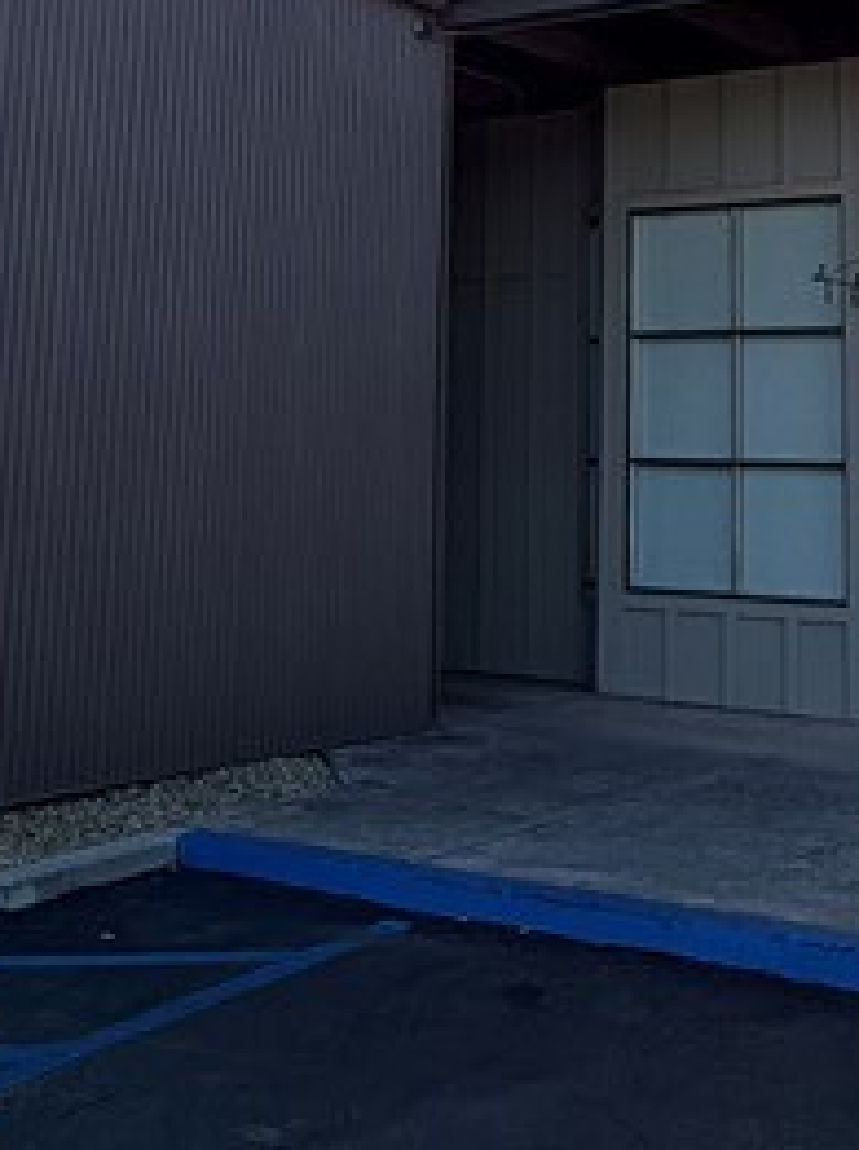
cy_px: 167
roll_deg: -1.5
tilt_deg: +9.1
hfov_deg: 26.5
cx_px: 502
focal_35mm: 55
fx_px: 1824
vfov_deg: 33.5
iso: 40
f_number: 2.2
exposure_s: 1/751
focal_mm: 2.22
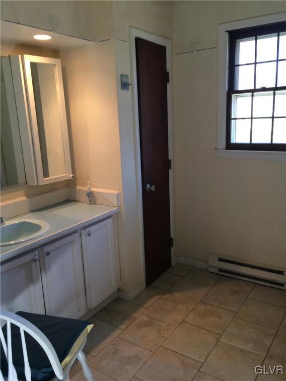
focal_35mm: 29
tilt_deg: -12.8
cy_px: 190
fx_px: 319
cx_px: 143
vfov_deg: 61.7
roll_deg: +2.7
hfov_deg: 48.2
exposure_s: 1/30
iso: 80
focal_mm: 4.15
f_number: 2.2
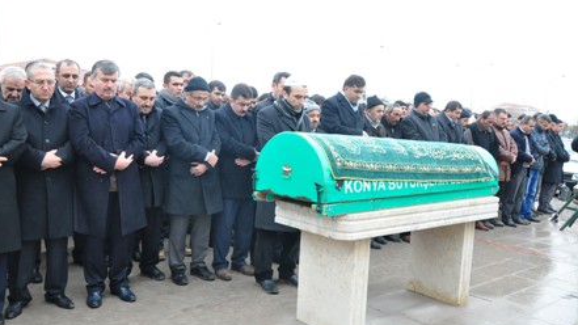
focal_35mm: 34
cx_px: 286
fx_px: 514
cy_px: 178
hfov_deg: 58.7
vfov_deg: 35.1
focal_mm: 21
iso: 2000
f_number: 9
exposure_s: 1/320
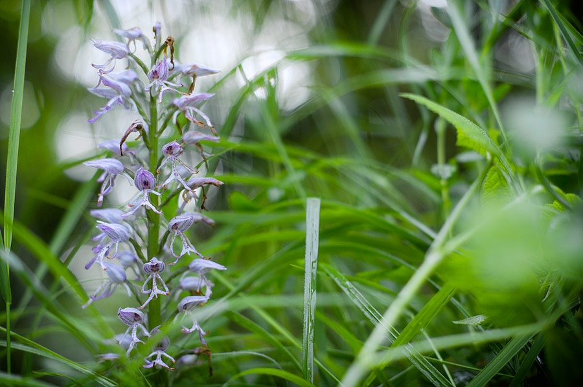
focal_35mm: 75
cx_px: 292
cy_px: 194
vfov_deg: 18.1
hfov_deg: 27.0
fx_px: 1213
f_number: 2.2
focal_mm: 50
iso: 100
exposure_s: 1/30
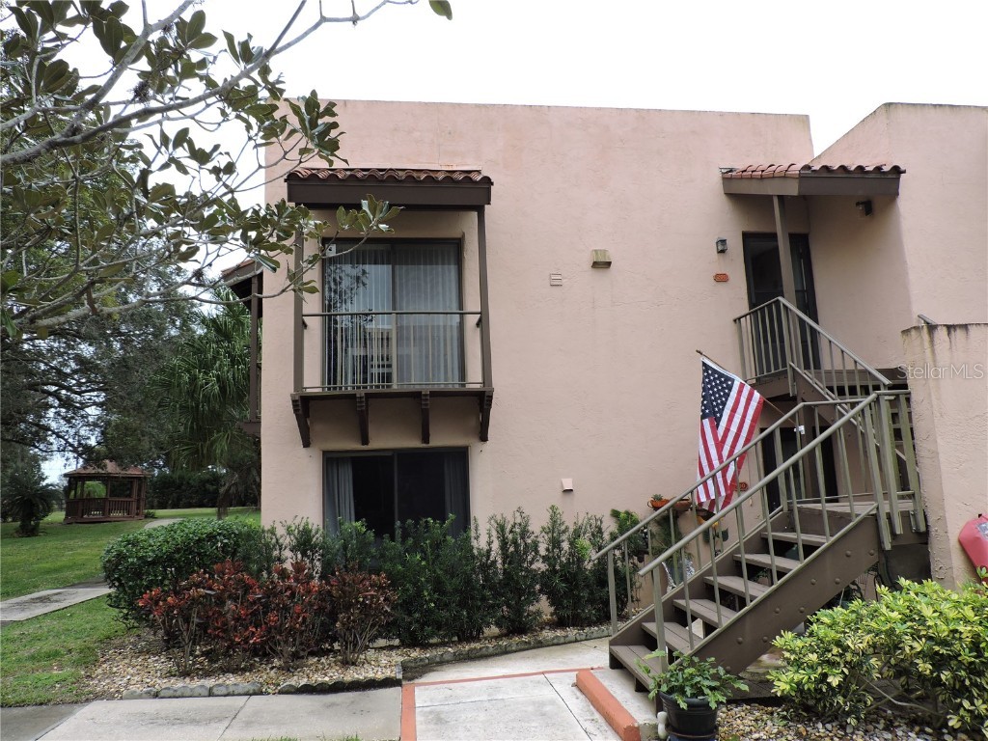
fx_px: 685
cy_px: 370
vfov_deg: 56.8
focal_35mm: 24
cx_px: 494
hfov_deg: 71.6
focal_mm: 4.3
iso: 100
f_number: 3
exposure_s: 1/250
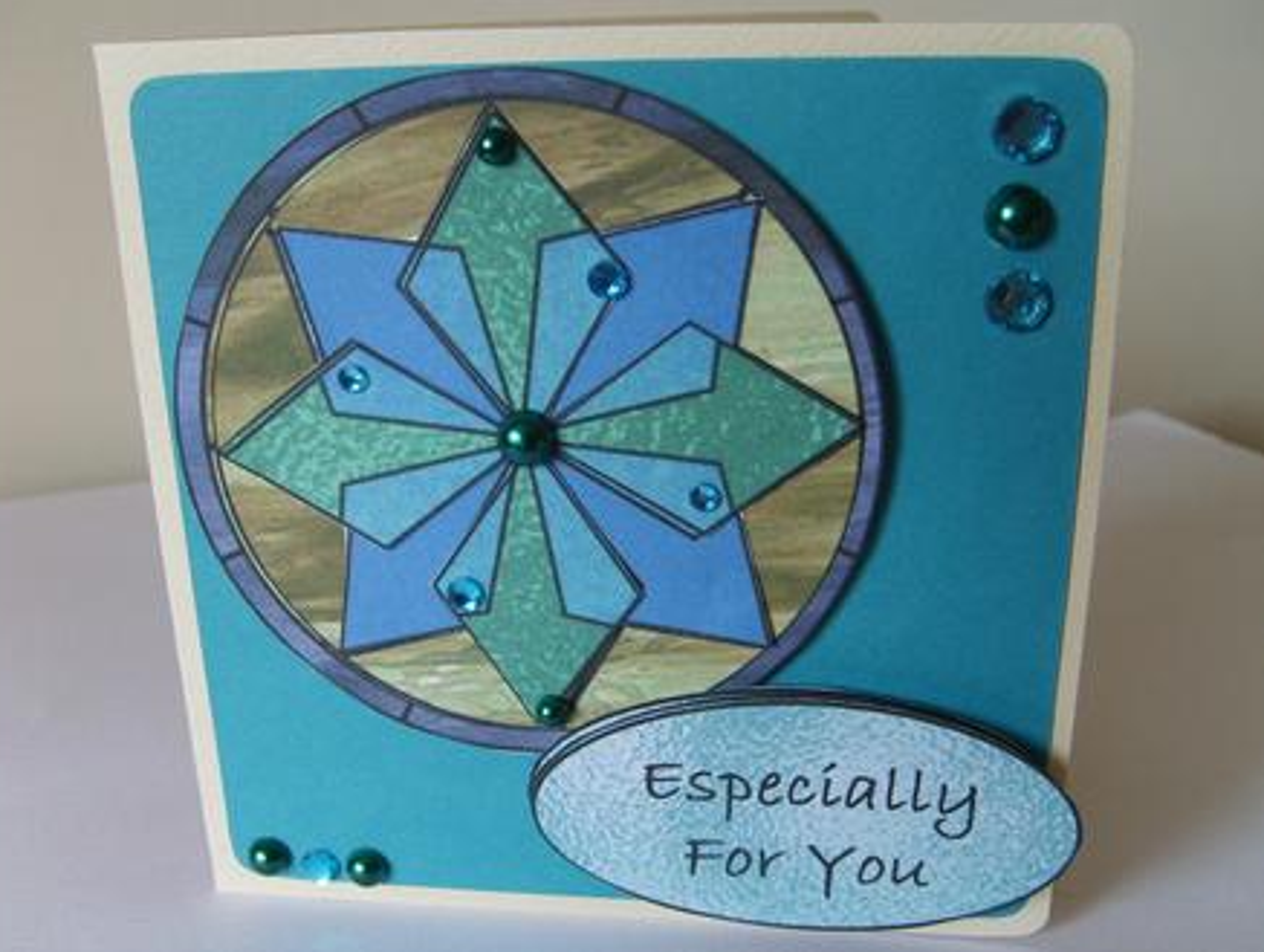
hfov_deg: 51.3
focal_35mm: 36
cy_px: 466
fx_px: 1316
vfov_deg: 39.7
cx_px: 616
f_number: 2.8
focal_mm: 5.8
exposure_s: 1/30
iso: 50
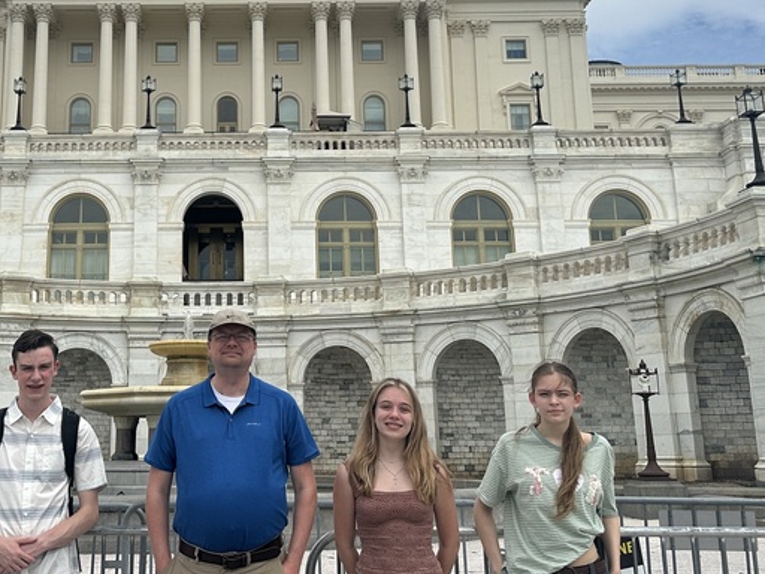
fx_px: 1061
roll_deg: +0.2
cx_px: 230
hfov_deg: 39.0
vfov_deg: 29.9
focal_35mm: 48
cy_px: 161
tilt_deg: +15.0
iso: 80
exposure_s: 1/8929
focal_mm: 6.86
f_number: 1.78
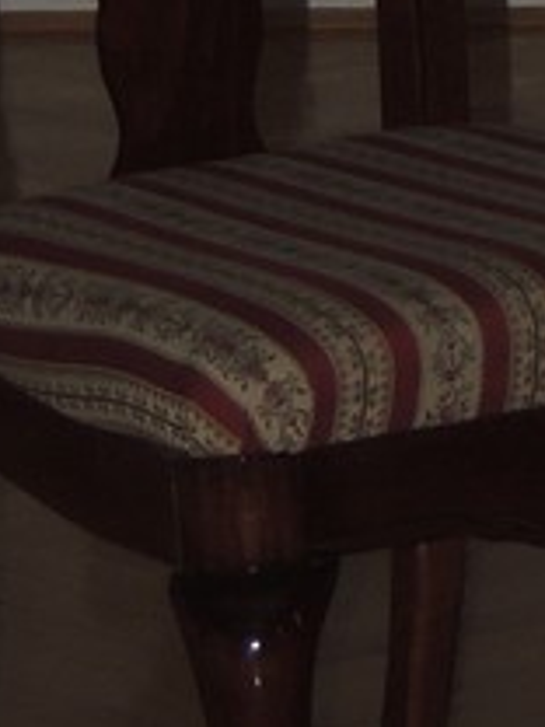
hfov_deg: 3.3
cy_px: -584
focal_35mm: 442
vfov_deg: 4.4
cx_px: 1376
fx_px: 9279
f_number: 4
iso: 200
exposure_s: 1/60
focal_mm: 15.1
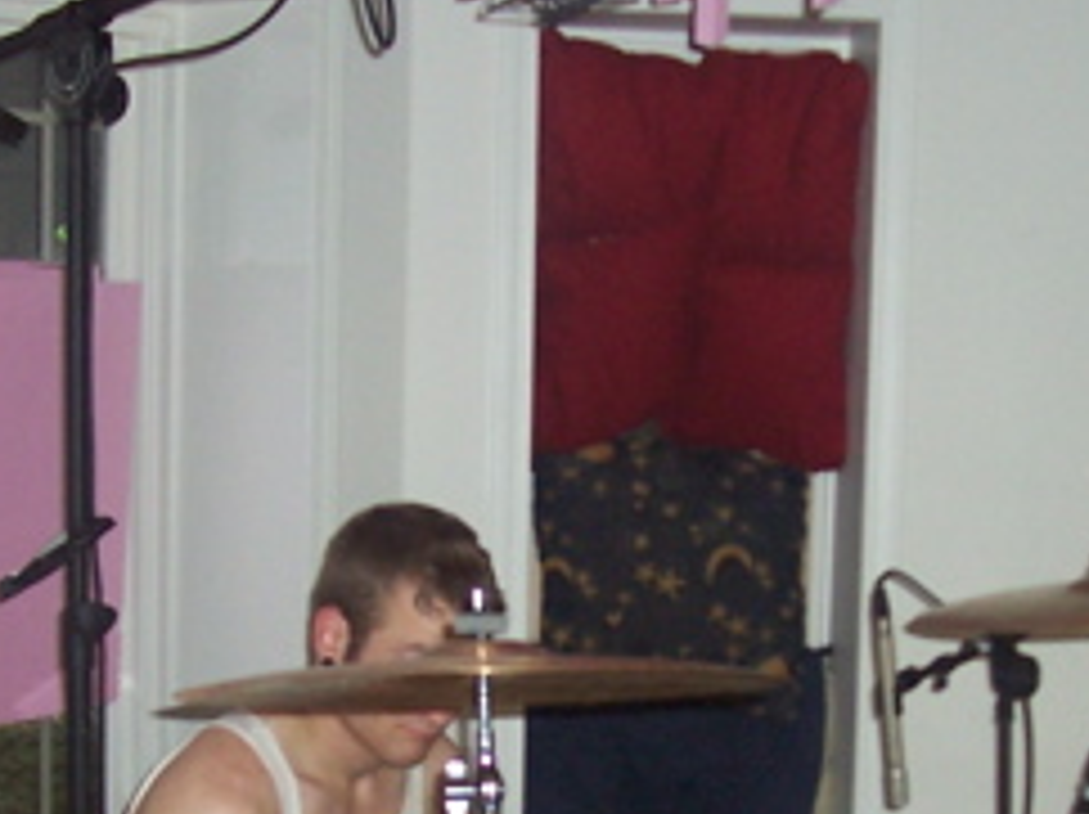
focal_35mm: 90
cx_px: 670
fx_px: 2829
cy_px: 742
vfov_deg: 16.2
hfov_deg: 21.8
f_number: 2.7
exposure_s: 1/60
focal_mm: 5.6
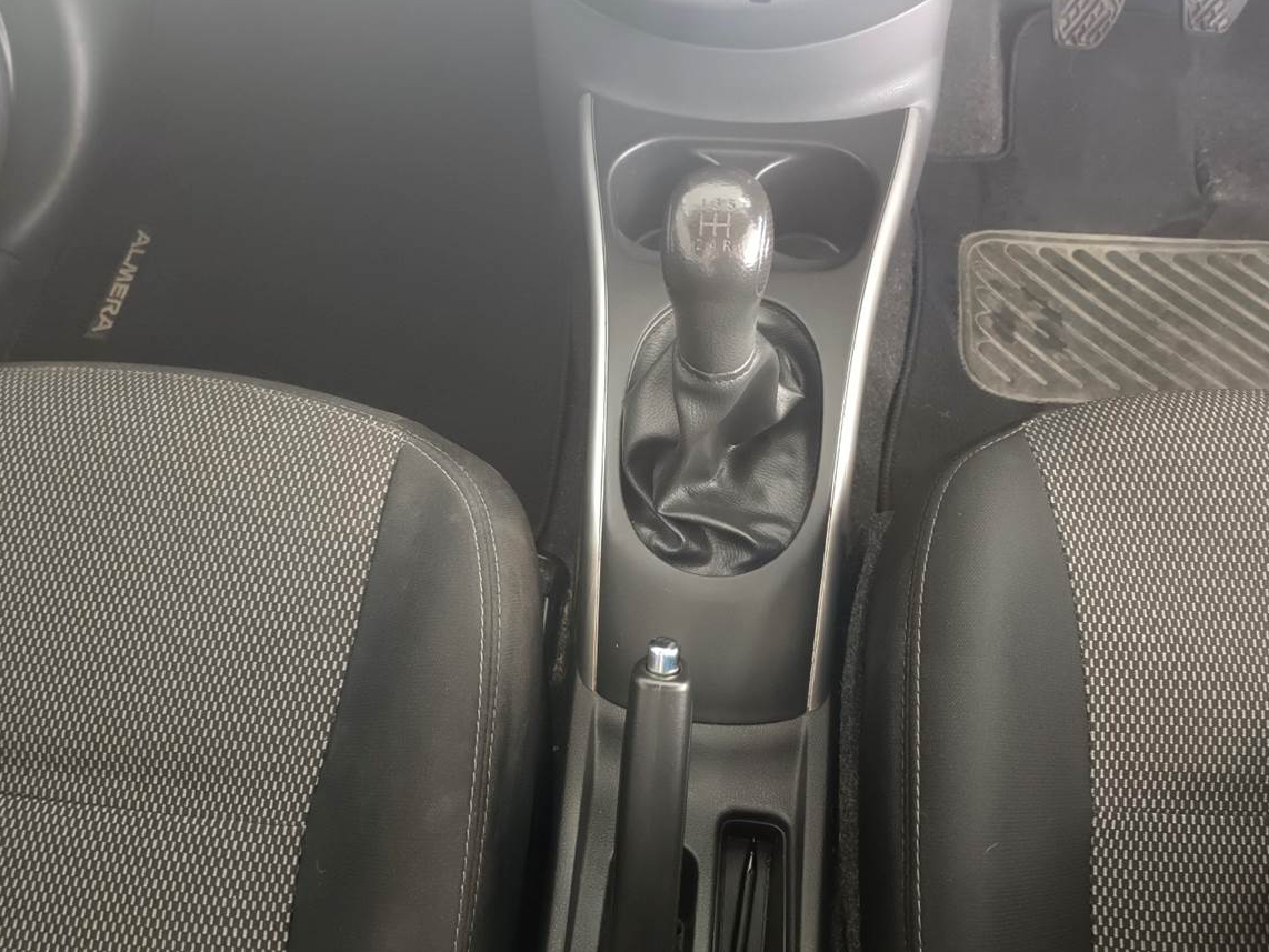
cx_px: 648
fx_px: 953
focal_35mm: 26
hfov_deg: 67.3
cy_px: 466
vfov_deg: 53.1
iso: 4387
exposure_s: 1/16.7
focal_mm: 4.84
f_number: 1.79
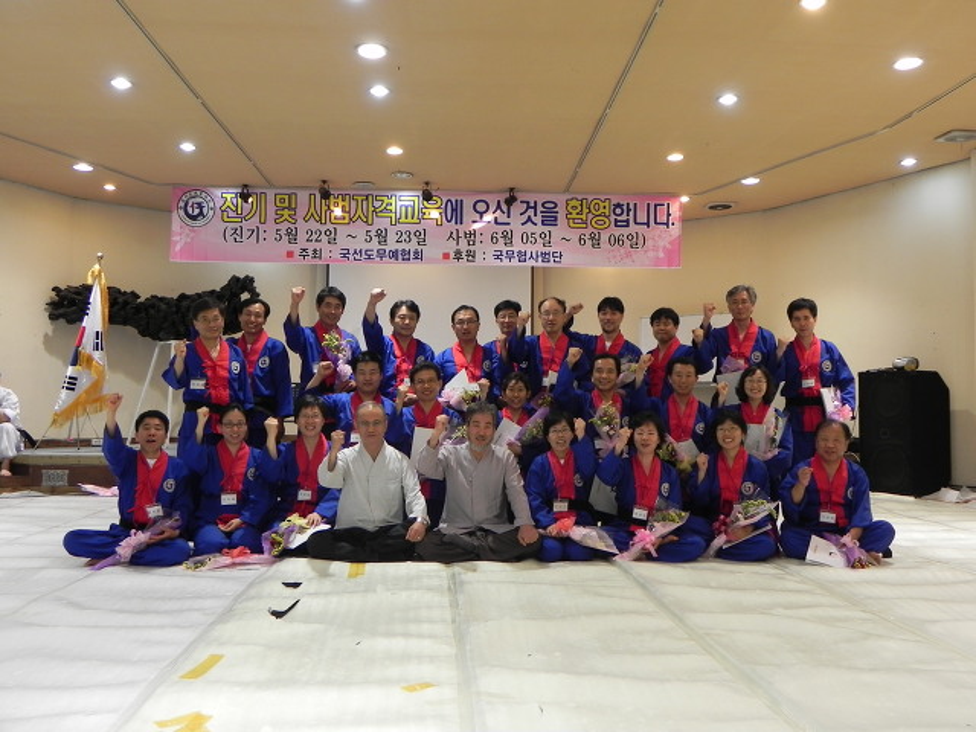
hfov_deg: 55.4
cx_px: 488
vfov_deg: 42.9
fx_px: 930
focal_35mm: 33
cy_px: 366
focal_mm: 5.9
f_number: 2.8
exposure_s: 1/31
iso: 160
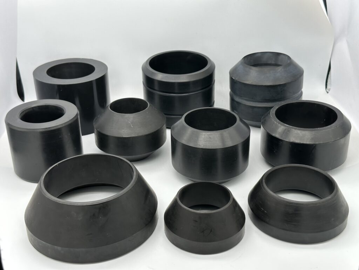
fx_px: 498
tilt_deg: -28.2
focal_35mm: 48
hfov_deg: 39.7
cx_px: 180
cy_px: 135
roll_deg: +1.8
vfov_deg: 30.3
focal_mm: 6.86
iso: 64
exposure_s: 1/340
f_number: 1.78
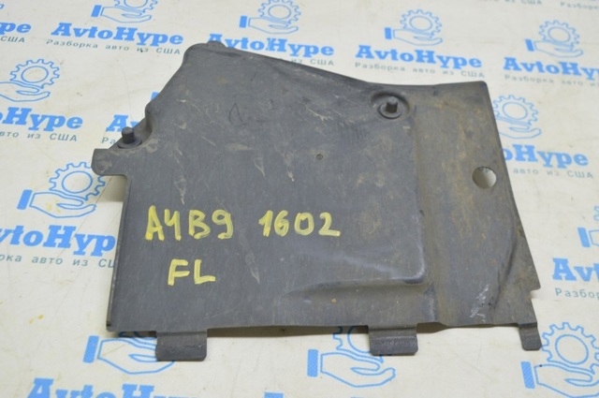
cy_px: 199
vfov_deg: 31.8
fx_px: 698
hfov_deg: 46.5
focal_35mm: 42
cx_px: 300
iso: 400
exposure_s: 1/20
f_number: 5.6
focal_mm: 28
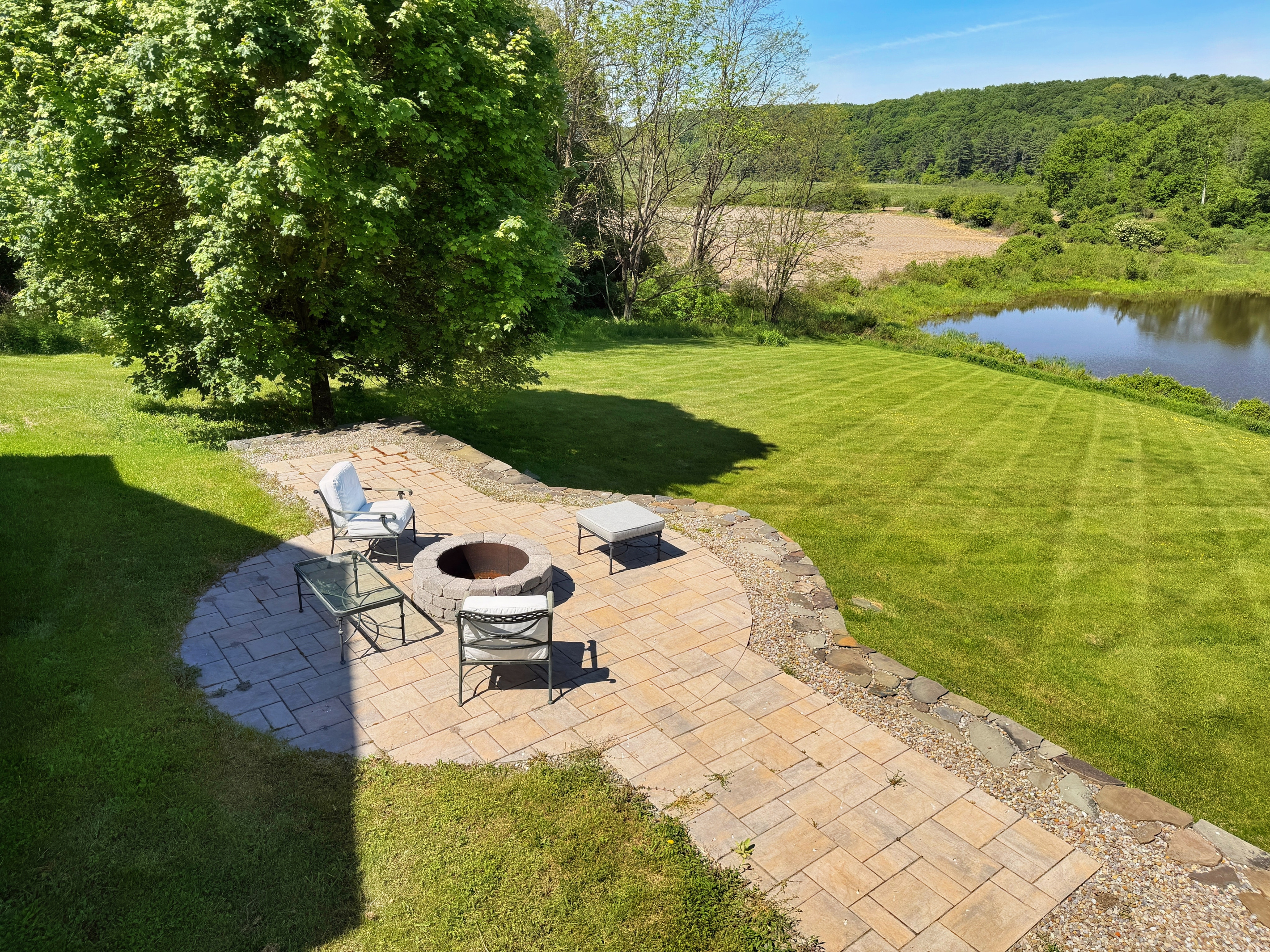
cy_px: 476
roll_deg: +0.0
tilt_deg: -19.4
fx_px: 881
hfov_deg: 71.6
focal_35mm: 24
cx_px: 635
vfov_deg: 56.8
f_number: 1.78
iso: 80
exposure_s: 1/4167
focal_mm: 6.76
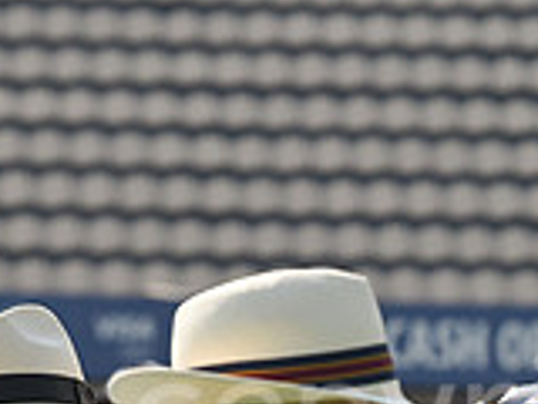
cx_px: 575
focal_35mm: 644
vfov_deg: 2.3
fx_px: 10009
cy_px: 631
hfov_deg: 3.1
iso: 400
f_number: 6.3
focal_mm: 185
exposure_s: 1/1600
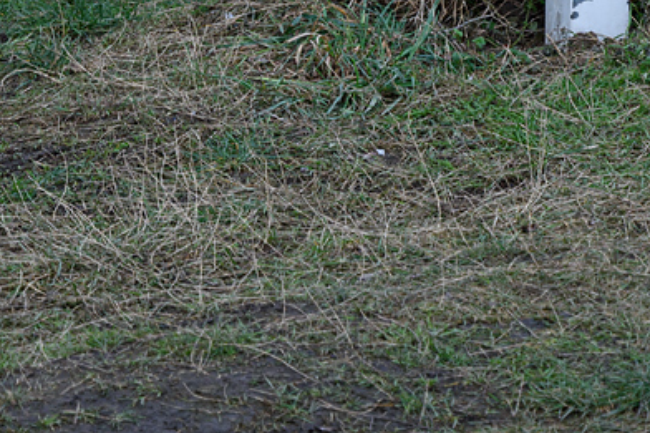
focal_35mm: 193
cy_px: -217
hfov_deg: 10.6
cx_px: 680
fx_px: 3483
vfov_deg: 7.0
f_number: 5.6
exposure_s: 1/200
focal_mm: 42
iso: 280
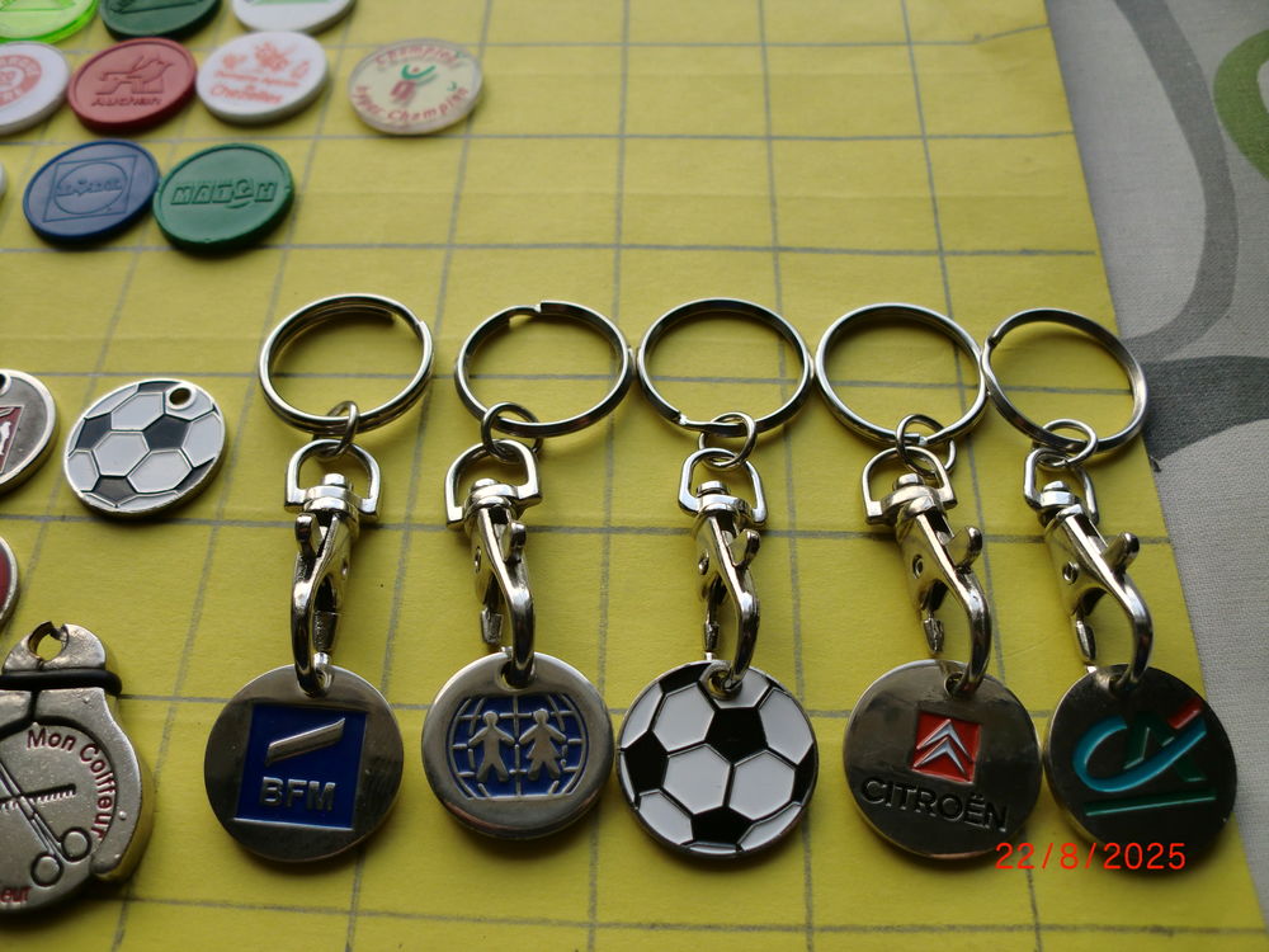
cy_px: 476
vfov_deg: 40.7
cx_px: 634
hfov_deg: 52.6
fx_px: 1283
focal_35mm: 35
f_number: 3.1
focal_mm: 6.3
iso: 64
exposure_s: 1/160
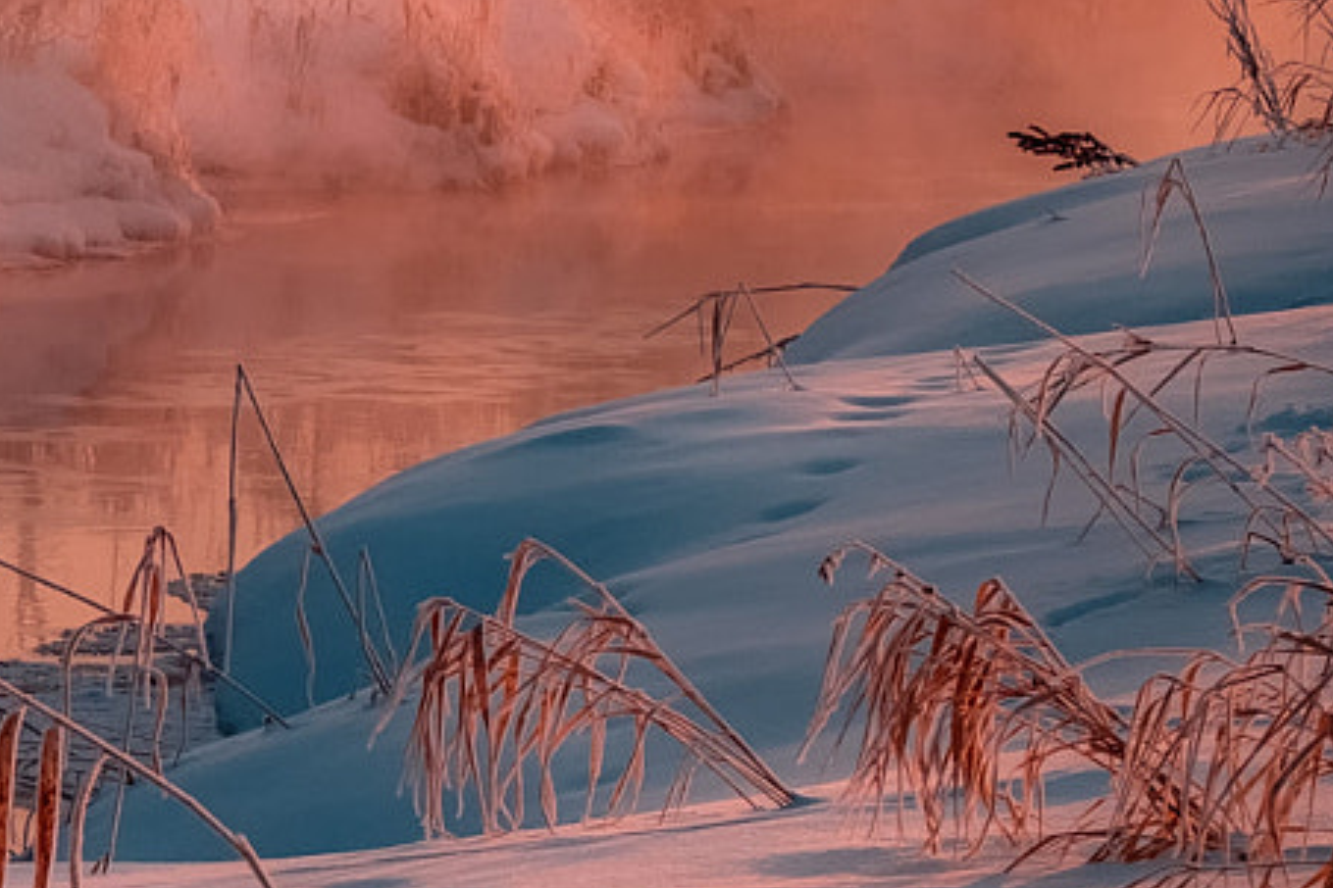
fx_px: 9812
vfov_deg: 5.2
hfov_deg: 7.6
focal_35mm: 265
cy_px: 500
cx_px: -1009
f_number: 11
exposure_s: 1/350
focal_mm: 50
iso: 800
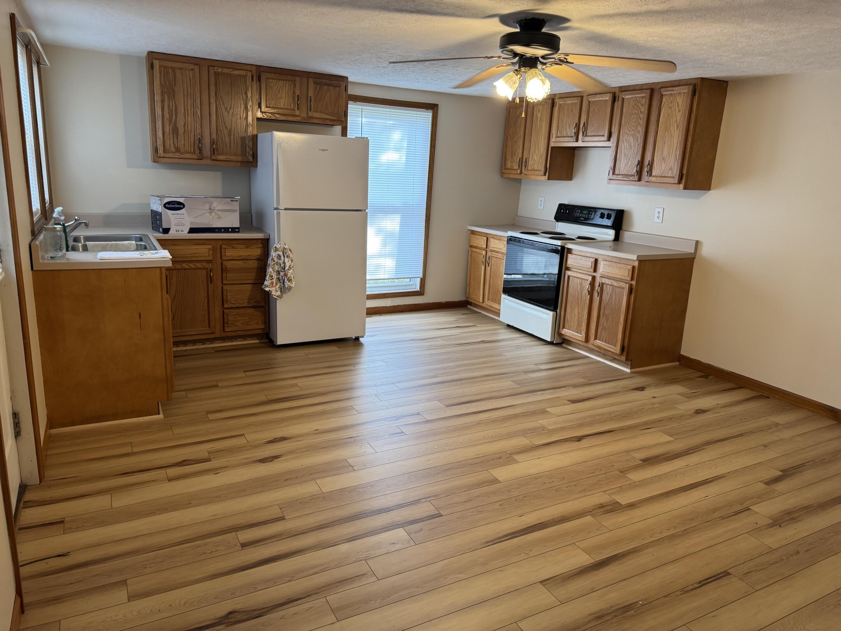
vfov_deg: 56.8
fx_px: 583
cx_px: 420
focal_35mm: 24
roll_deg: -3.5
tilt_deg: -13.9
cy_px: 316
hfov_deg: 71.6
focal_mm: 6.76
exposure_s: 1/60
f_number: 1.78
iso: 160
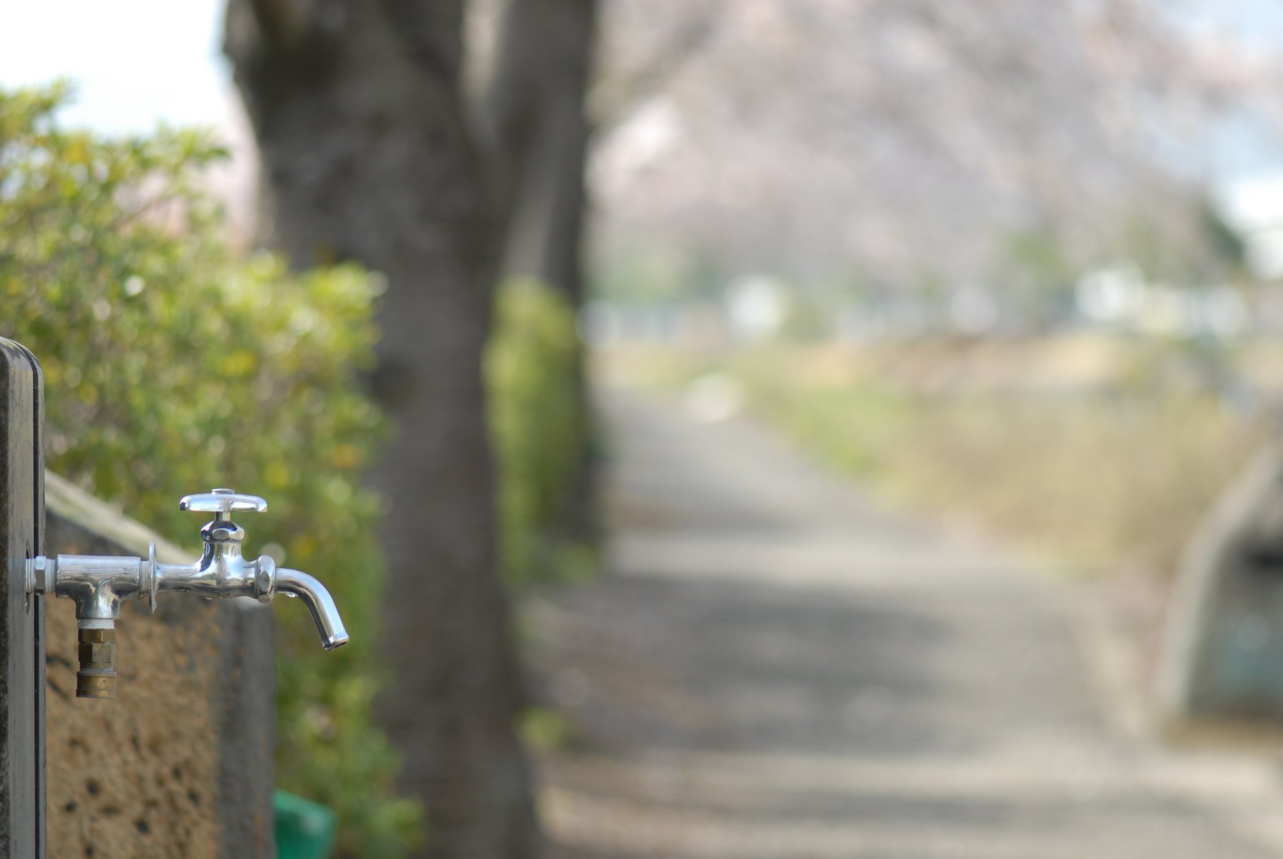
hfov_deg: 13.0
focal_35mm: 158
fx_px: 5620
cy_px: 430
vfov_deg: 8.7
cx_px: 642
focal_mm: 105
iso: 100
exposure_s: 1/250
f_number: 3.2
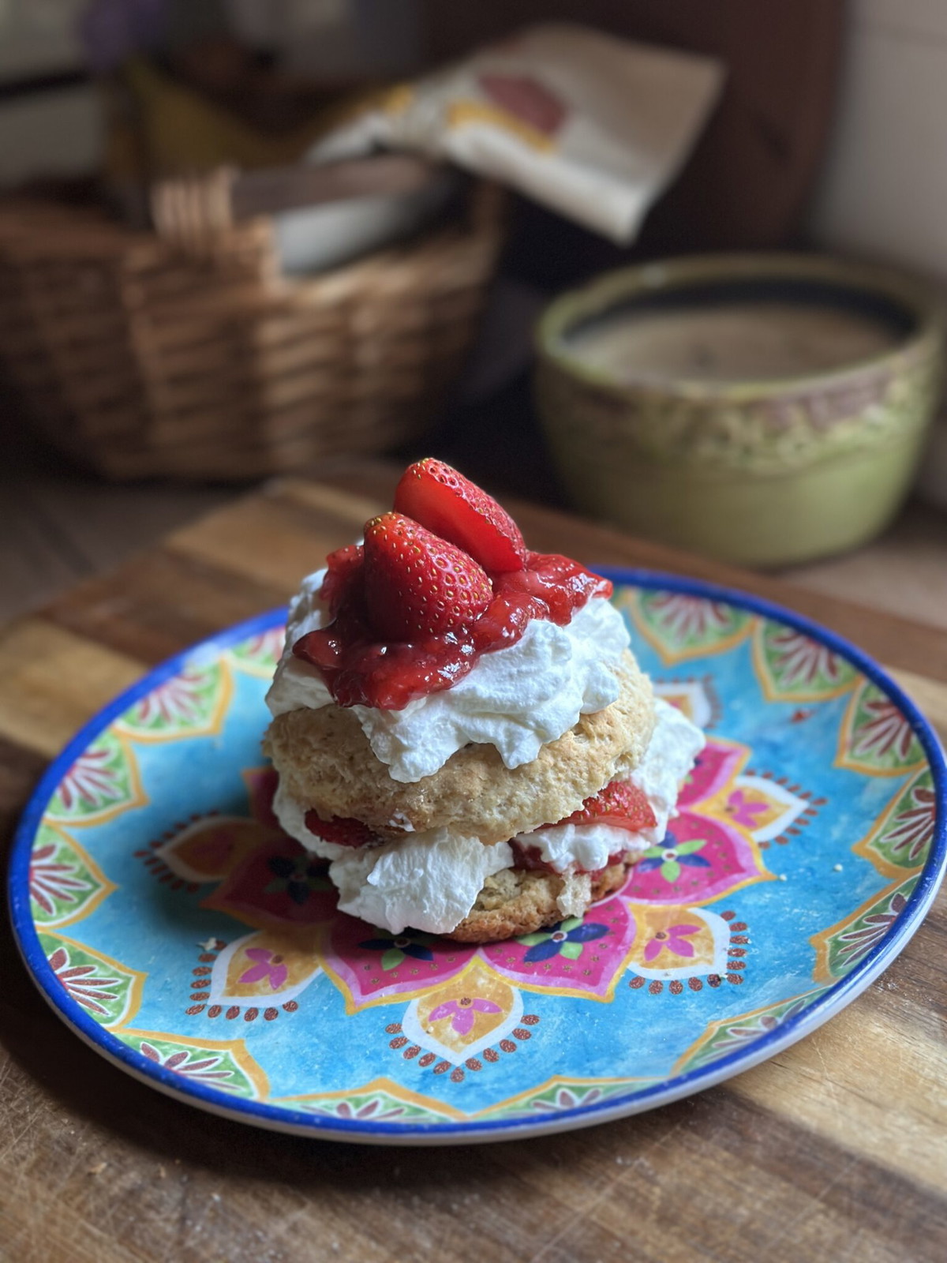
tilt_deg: -28.4
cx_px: 474
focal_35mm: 48
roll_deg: +3.7
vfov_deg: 39.7
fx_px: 1751
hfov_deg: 30.3
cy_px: 632
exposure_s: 1/60
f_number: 1.78
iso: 320
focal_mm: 6.86
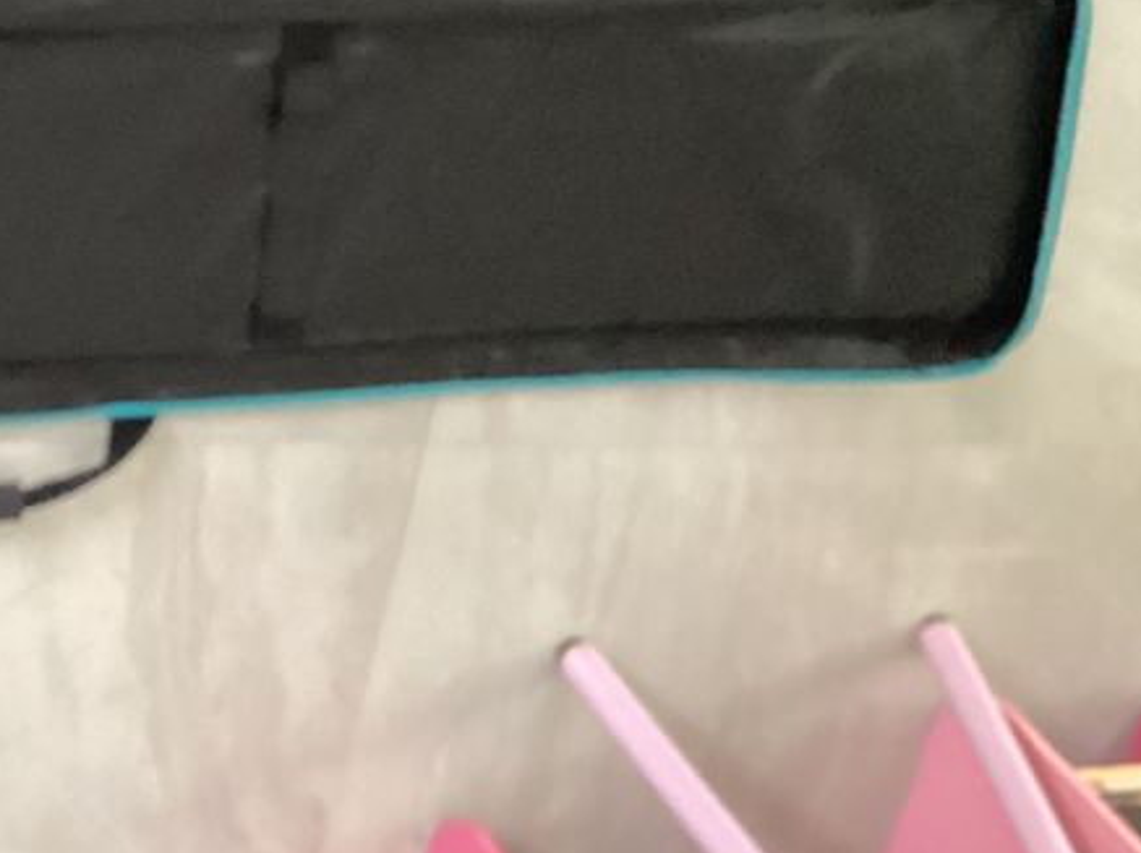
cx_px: -84
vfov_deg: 19.8
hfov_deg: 25.6
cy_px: -81
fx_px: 2338
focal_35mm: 71
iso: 500
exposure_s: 1/30
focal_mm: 3.3
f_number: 2.4
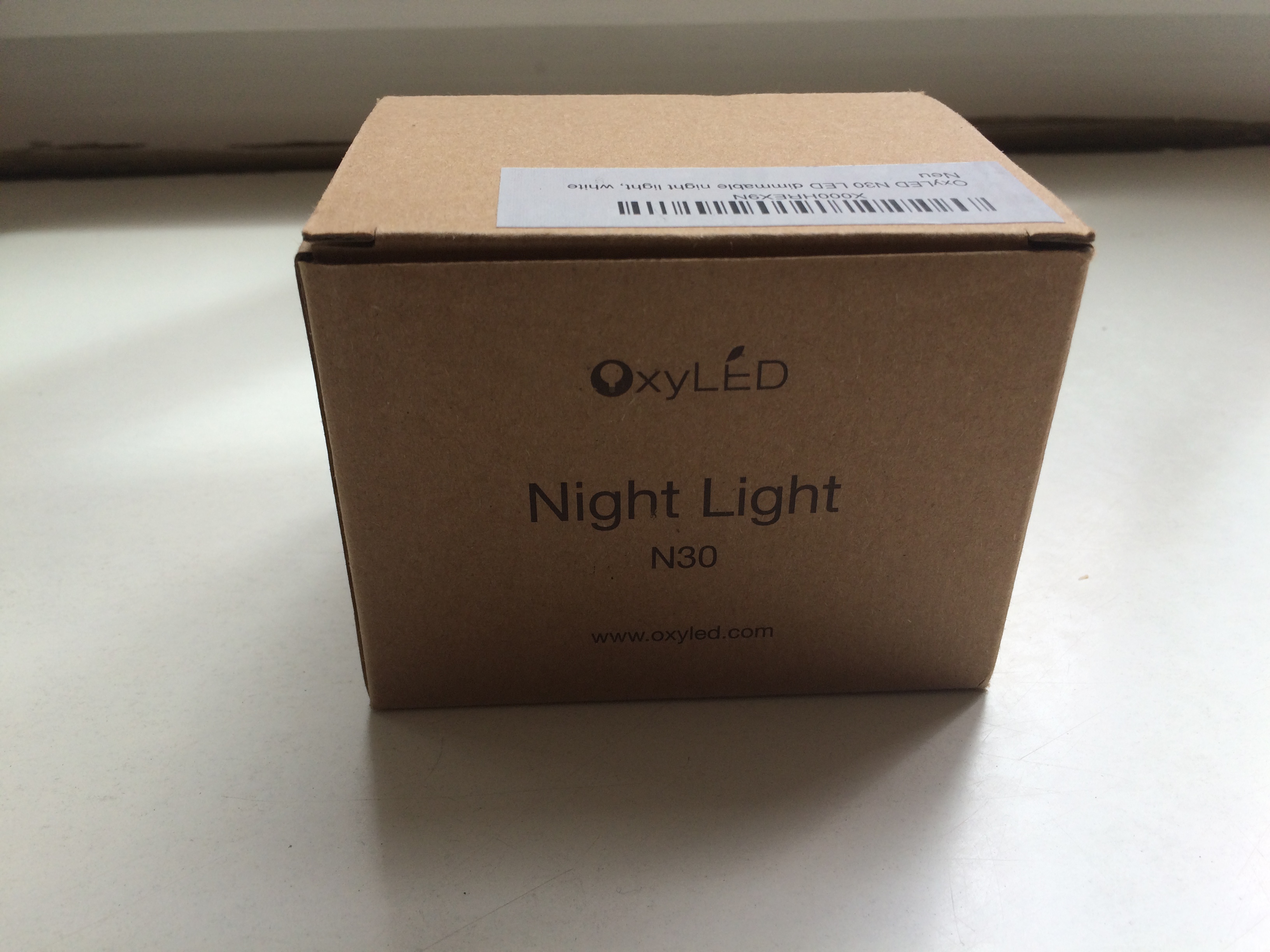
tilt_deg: -29.6
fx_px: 1064
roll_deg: -1.4
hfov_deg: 61.7
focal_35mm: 29
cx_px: 635
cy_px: 476
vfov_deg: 48.2
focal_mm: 4.15
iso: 32
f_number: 2.2
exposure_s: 1/554
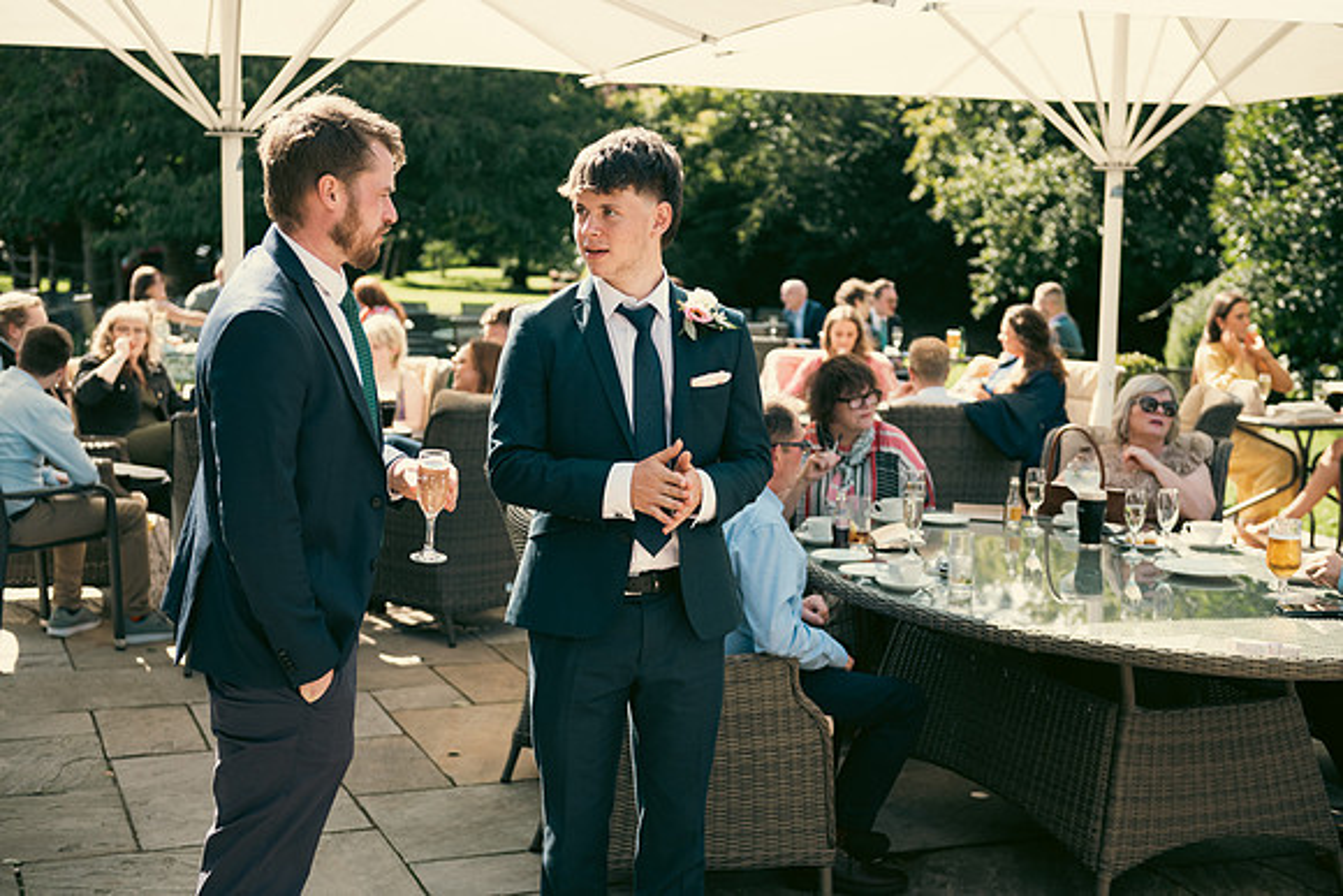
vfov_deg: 26.0
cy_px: 448
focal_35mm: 52
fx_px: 1940
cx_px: 672
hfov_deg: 38.2
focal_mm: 52
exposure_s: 1/500
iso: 160
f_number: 3.5
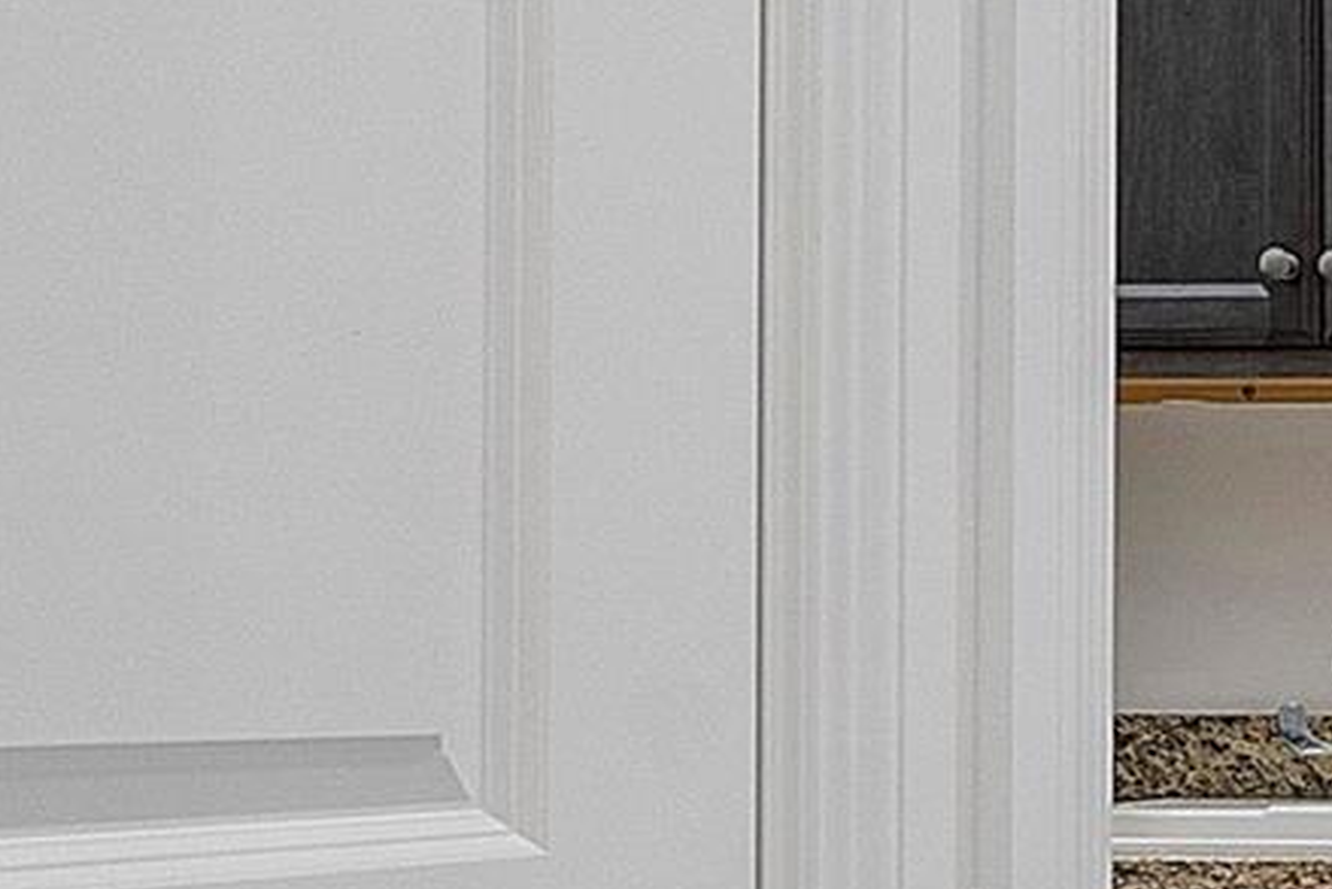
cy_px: 677
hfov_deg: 18.1
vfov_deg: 19.3
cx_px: 2740
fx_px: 2591
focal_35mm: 70
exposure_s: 1/8
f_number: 9
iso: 250
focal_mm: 10
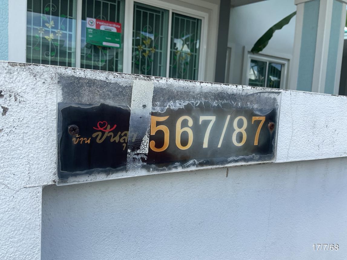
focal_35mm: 29
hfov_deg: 61.7
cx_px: 174
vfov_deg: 48.2
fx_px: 291
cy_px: 130
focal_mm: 3
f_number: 1.8
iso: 16
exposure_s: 1/524
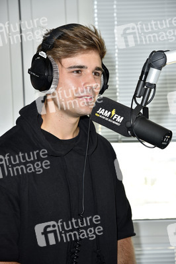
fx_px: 632
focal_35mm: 86
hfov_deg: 15.9
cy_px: 132
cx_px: 88
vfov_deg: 23.7
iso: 400
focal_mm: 86
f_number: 5.6
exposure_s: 1/125
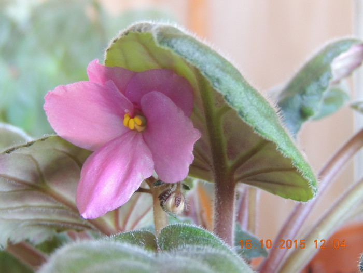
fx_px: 944
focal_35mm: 90
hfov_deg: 21.8
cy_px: 136
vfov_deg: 16.4
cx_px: 182
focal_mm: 16
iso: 800
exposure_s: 1/25
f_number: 4.1
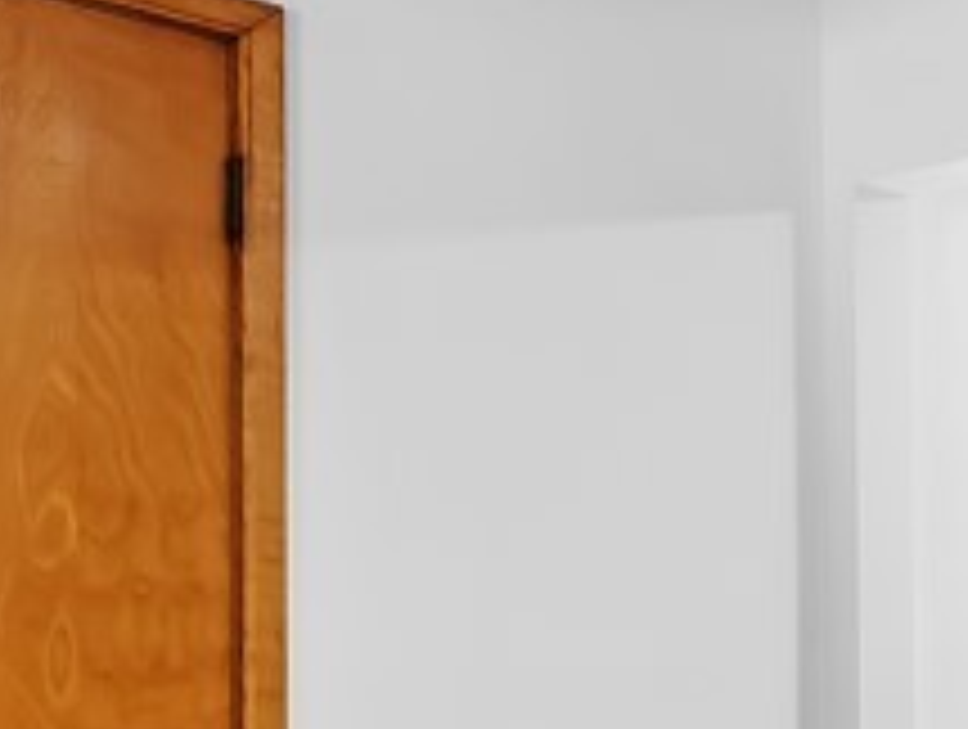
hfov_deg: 24.6
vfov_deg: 22.7
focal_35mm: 63
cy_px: 675
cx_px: 1405
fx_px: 1765
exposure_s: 1/15
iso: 250
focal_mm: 8.6
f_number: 8
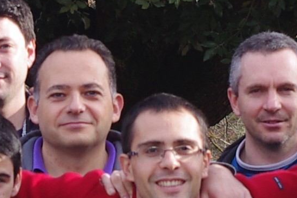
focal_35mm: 236
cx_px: 149
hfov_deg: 8.7
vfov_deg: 5.7
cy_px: 390
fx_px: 1946
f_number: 5
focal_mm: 35
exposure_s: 1/200
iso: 200
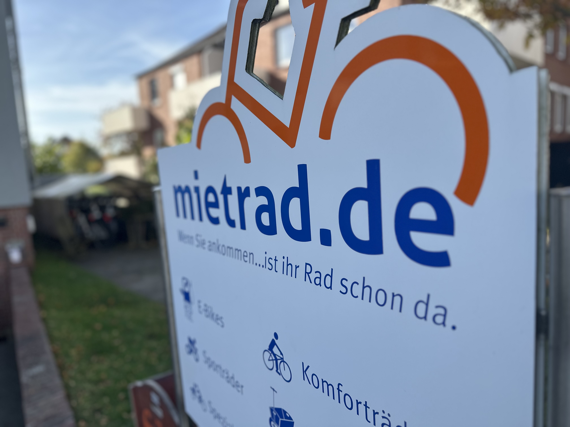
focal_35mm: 24
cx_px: 285
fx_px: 395
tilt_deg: -6.5
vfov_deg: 56.8
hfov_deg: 71.6
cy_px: 214
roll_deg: +3.0
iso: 80
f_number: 1.78
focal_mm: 6.86
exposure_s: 1/1949
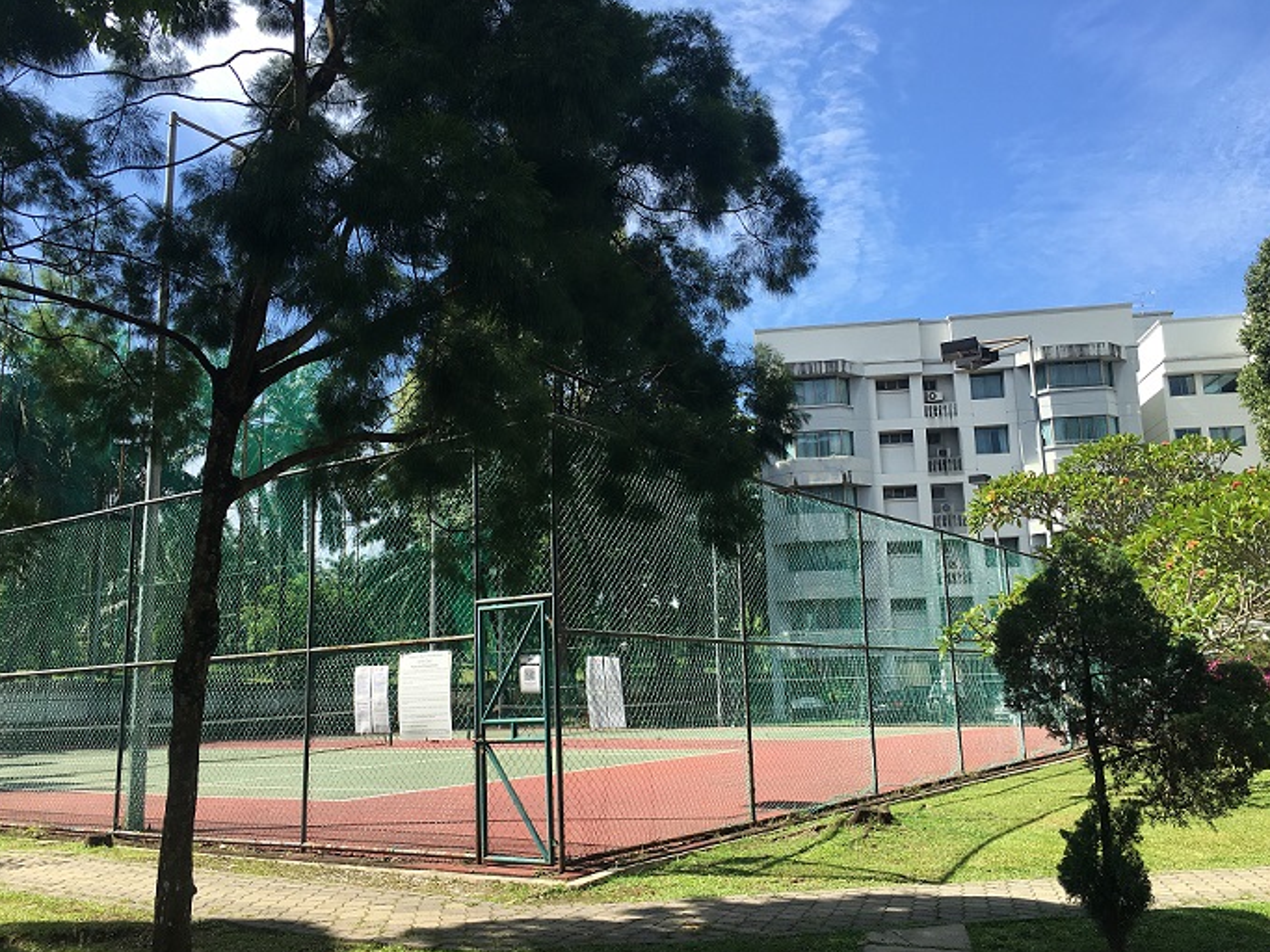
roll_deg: +1.4
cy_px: 491
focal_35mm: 30
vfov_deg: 46.8
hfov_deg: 60.0
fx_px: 1100
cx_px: 643
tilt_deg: +12.0
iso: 25
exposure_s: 1/739
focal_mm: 4.15
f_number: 2.2
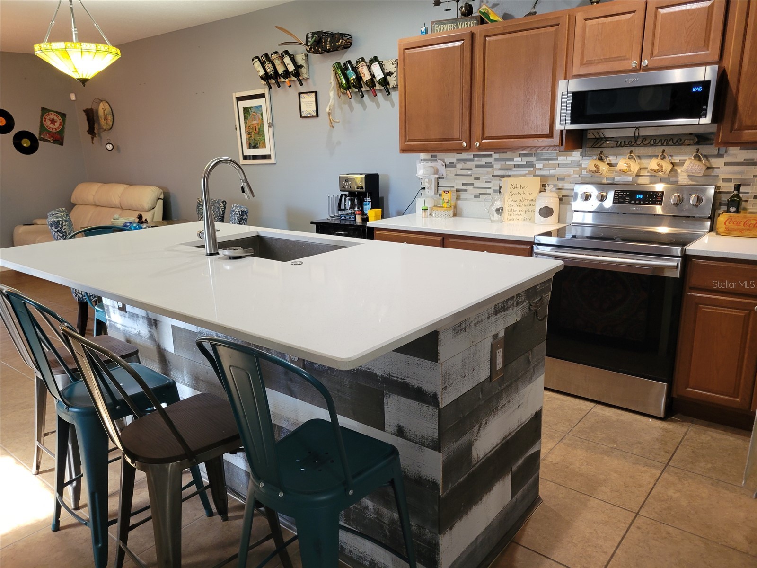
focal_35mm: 26
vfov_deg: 53.1
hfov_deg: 67.3
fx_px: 569
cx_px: 378
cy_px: 284
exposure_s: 1/40
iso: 250
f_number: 1.8
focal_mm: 5.4
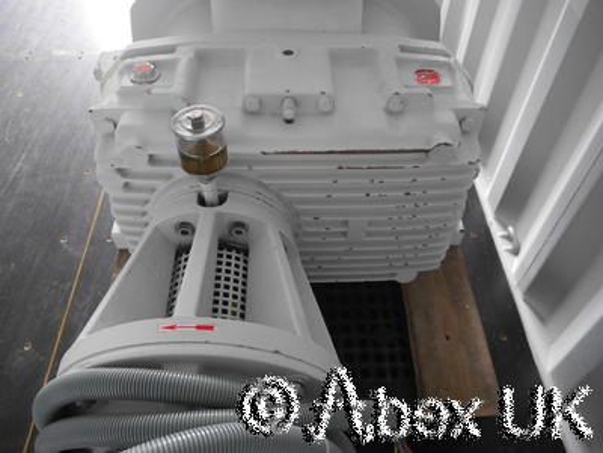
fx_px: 488
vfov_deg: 49.7
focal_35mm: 28
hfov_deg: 63.4
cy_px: 226
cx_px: 302
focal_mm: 14
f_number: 4.5
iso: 3200
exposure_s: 1/160
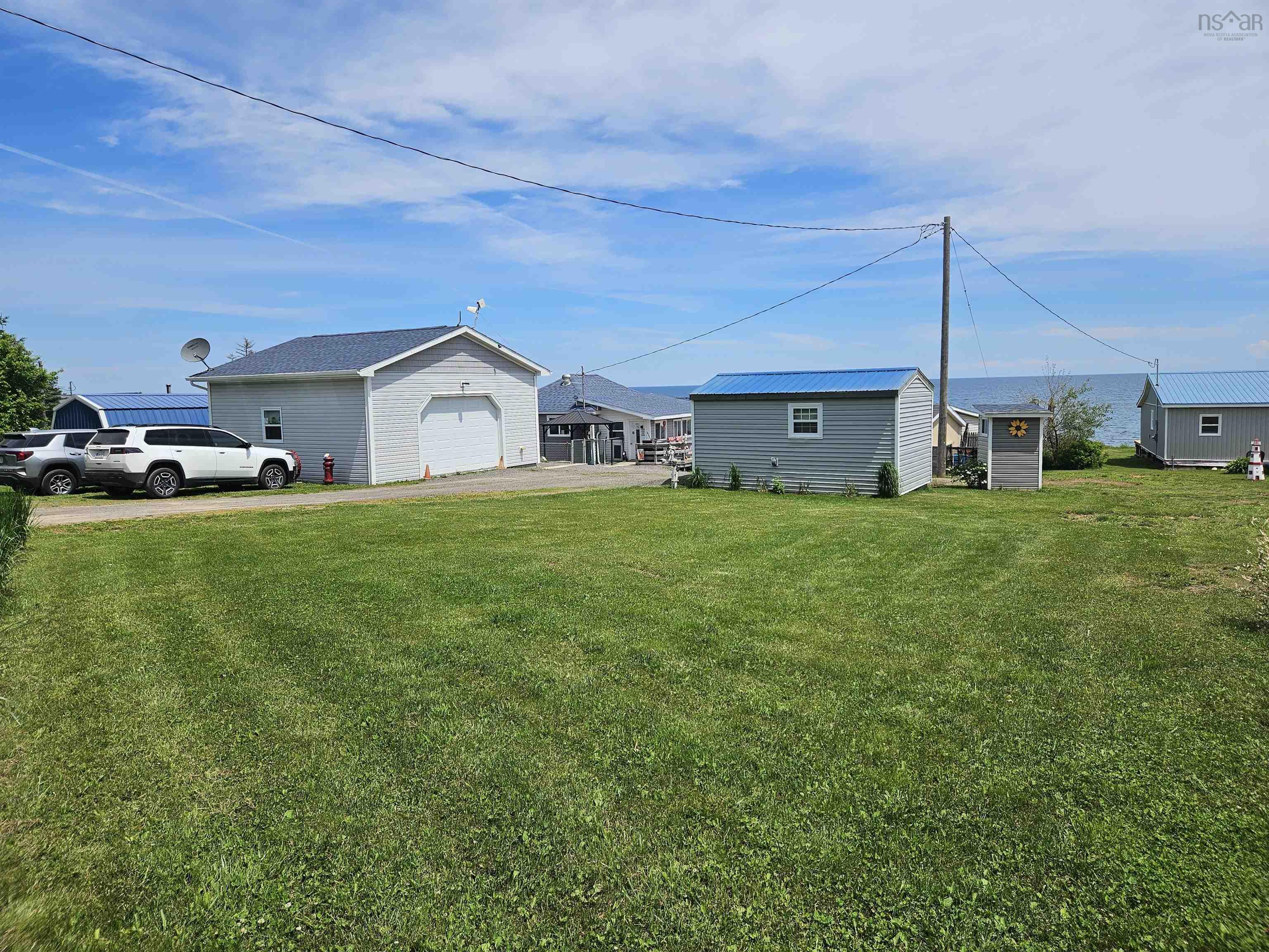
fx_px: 843
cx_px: 634
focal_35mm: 23
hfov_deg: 73.9
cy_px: 476
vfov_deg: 58.9
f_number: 1.8
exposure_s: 1/3717
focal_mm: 5.4
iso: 25
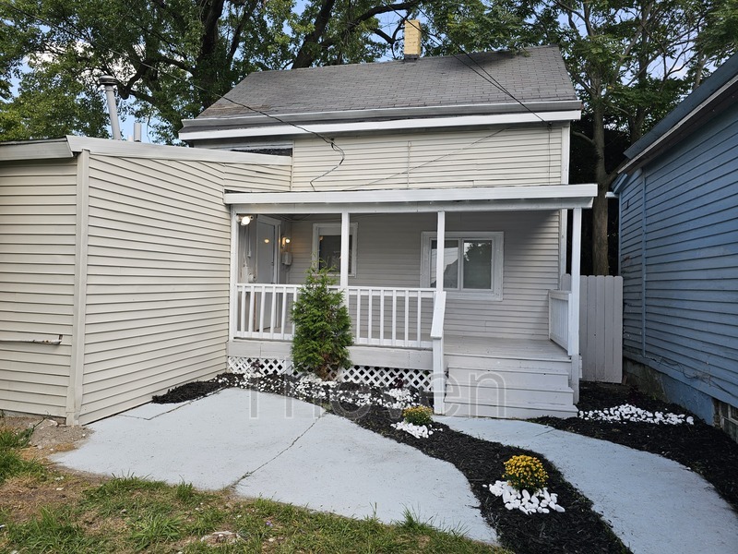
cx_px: 369
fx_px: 490
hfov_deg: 73.9
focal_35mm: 23
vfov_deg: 58.9
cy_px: 277
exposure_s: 1/262
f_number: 1.7
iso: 10
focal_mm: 6.3
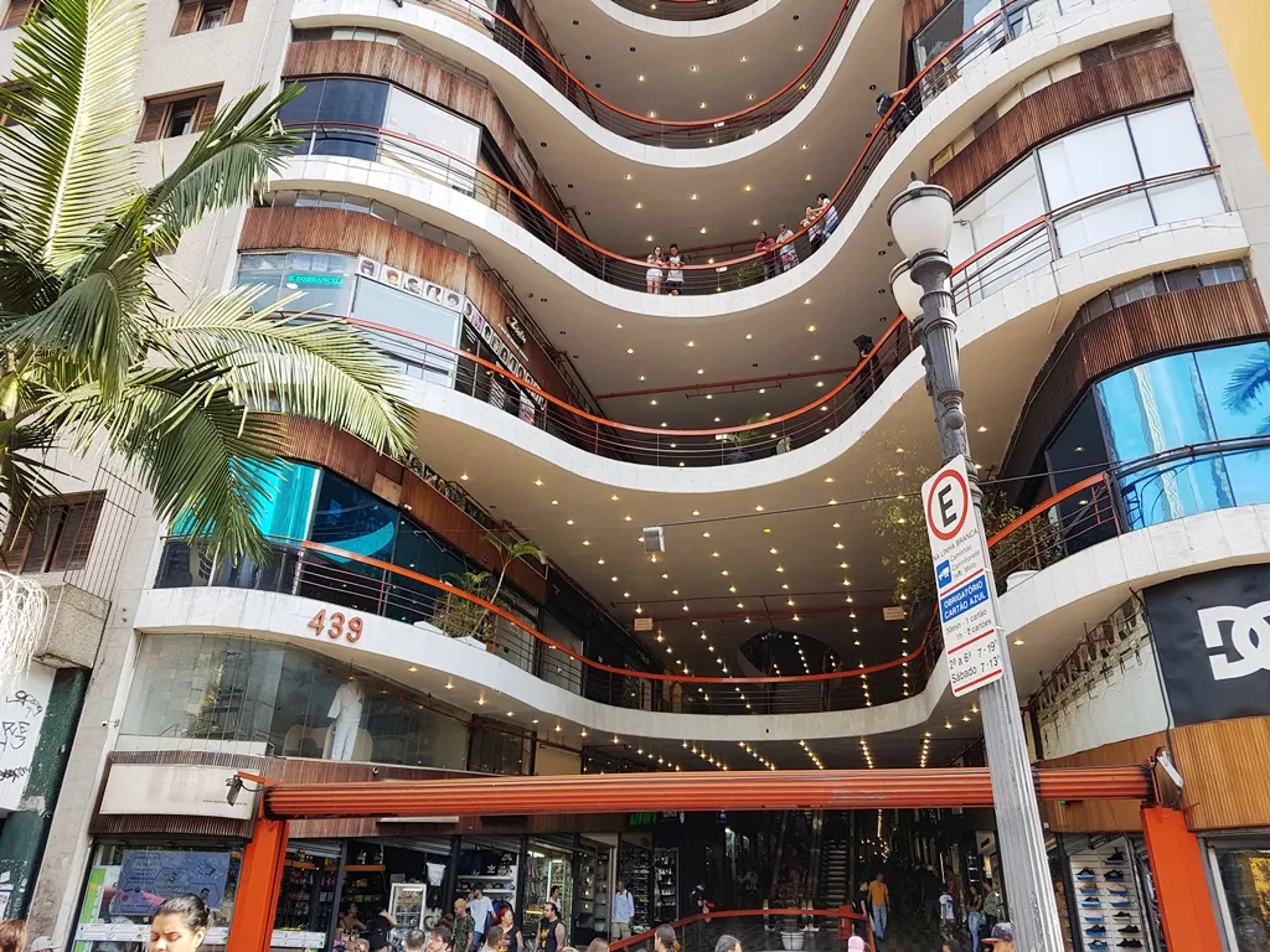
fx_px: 954
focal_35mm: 26
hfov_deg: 67.3
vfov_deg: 53.1
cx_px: 635
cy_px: 476
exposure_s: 1/405
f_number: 1.7
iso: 40
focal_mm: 4.2
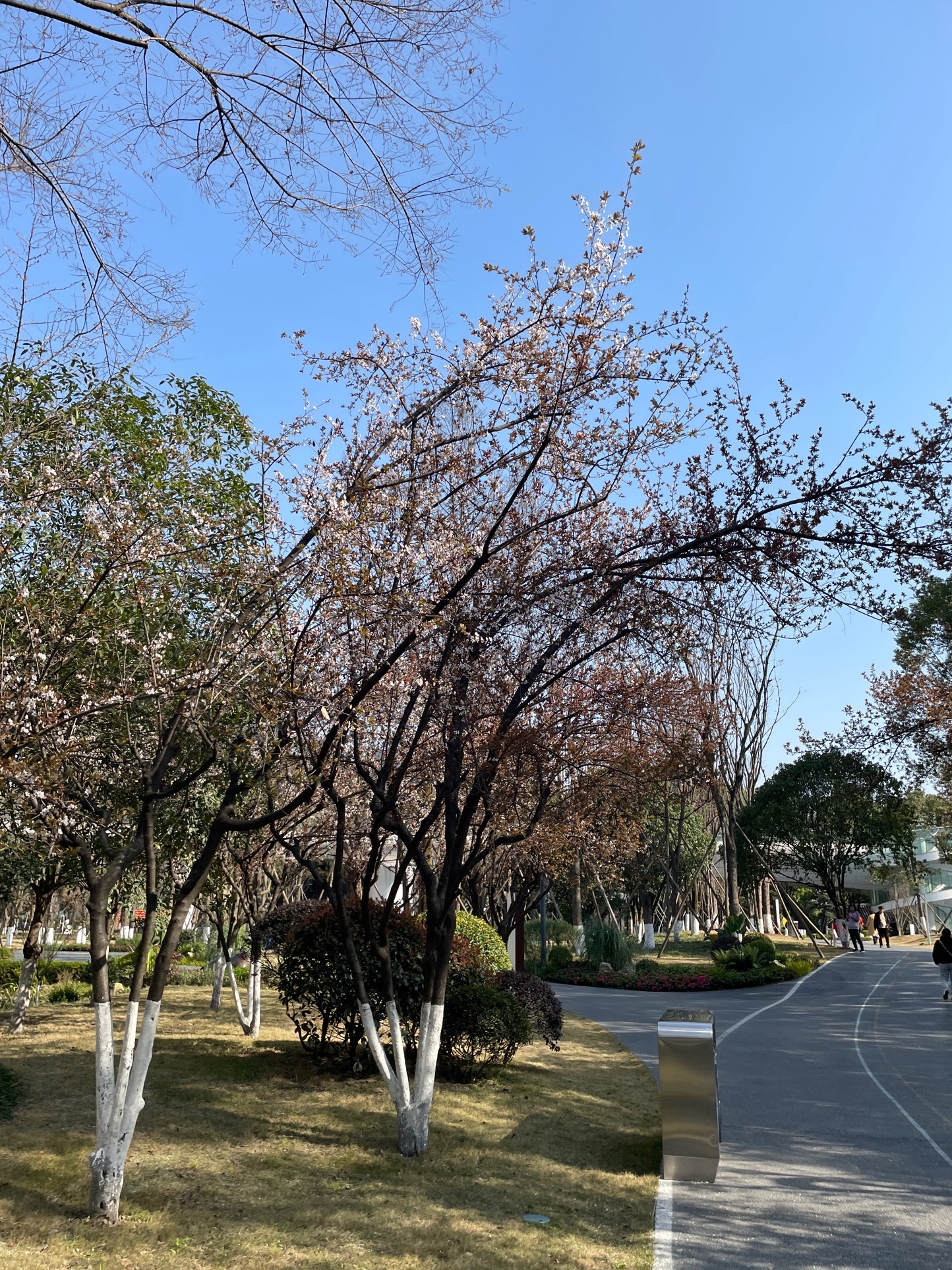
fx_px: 990
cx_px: 460
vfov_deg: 65.3
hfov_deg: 51.3
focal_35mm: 27
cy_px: 645
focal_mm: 4.2
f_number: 1.6
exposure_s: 1/1887
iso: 32
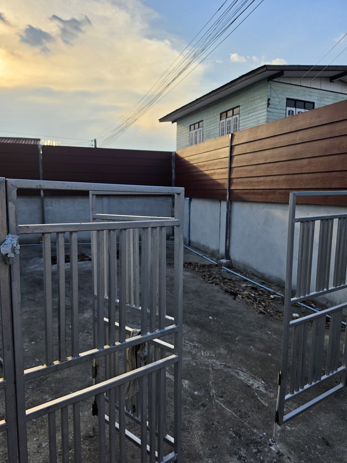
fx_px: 307
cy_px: 232
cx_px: 174
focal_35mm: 23
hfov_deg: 58.9
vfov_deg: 73.9
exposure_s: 1/6806
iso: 64
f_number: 1.4
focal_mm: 6.5
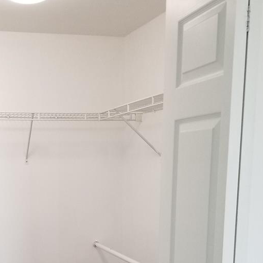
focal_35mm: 54
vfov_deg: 29.9
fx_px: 464
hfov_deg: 31.1
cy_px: 250
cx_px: 65
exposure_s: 1/60
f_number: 1.7
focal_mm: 4.3
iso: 160
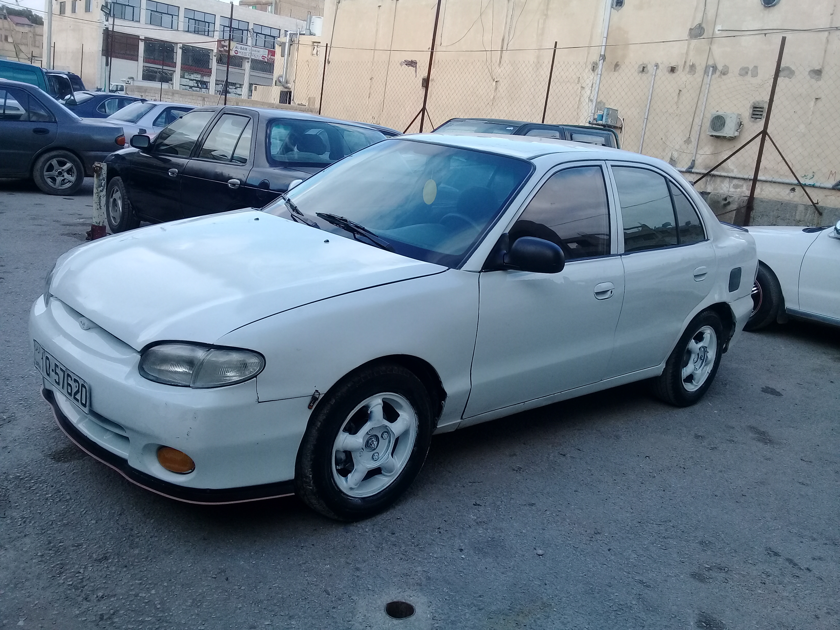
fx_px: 752
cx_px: 420
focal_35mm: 31
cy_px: 315
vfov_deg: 45.4
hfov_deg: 58.4
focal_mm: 3.3
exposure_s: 1/381
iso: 64
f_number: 2.2
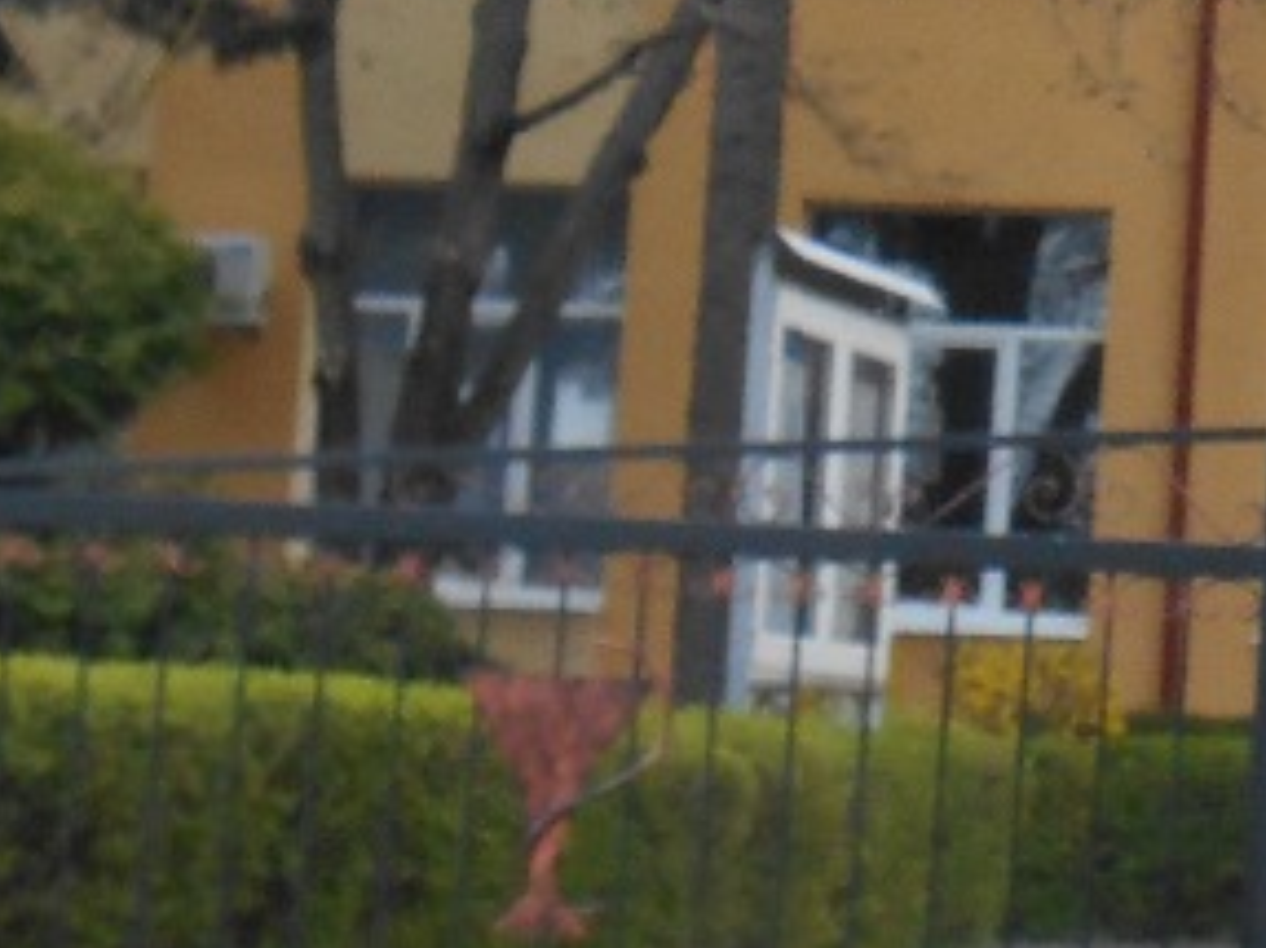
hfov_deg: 10.0
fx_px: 6690
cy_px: 9
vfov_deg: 8.1
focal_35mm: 183
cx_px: 2506
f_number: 3.9
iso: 140
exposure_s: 1/250
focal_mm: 7.2
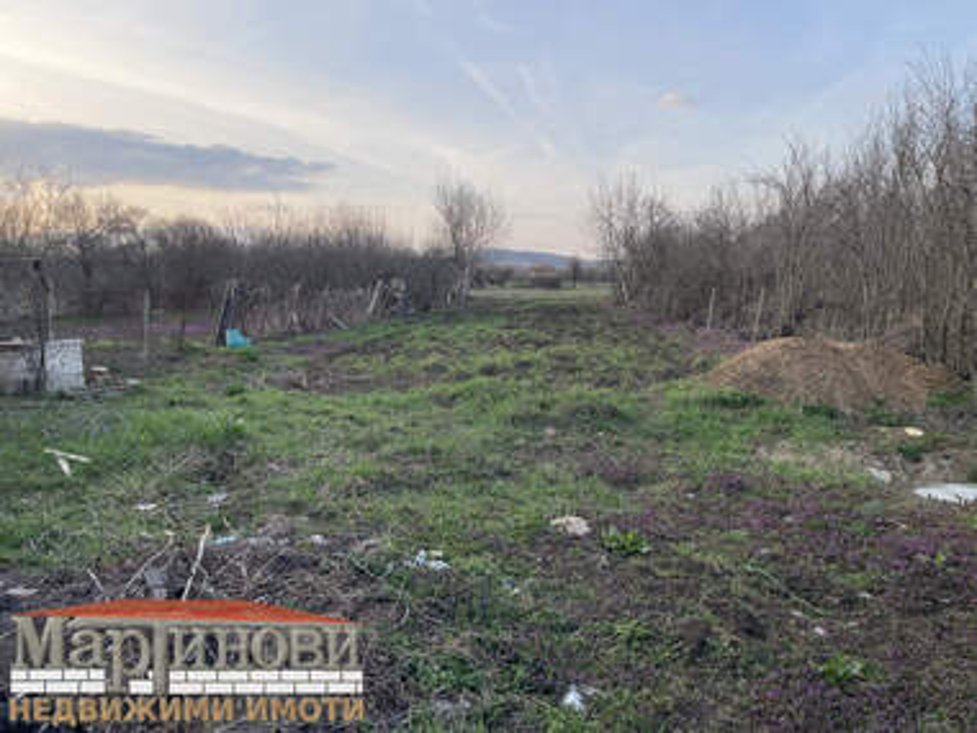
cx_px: 488
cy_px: 366
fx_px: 706
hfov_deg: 69.4
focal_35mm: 25
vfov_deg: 54.9
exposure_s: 1/412
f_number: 1.6
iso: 32
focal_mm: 5.1
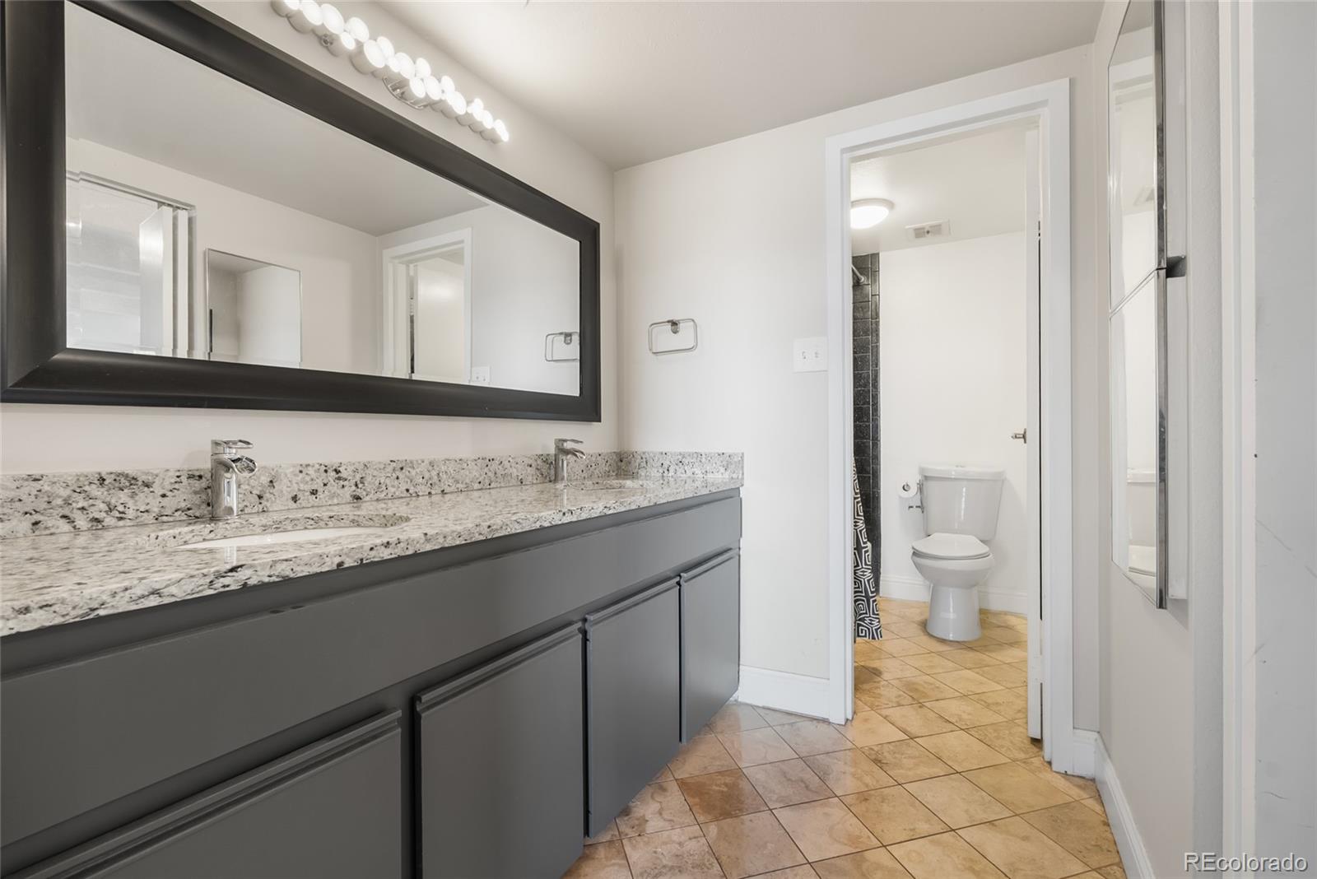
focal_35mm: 16
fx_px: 586
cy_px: 440
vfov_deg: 73.8
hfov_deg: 96.7
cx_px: 658
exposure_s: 2
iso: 200
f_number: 8
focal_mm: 16
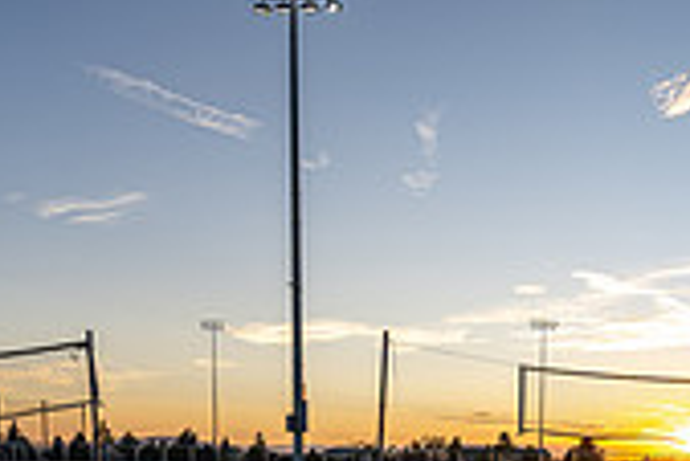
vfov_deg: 24.7
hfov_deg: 40.0
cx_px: 514
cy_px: 590
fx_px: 921
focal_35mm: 48
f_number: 8
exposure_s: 1/80
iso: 32
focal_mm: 14
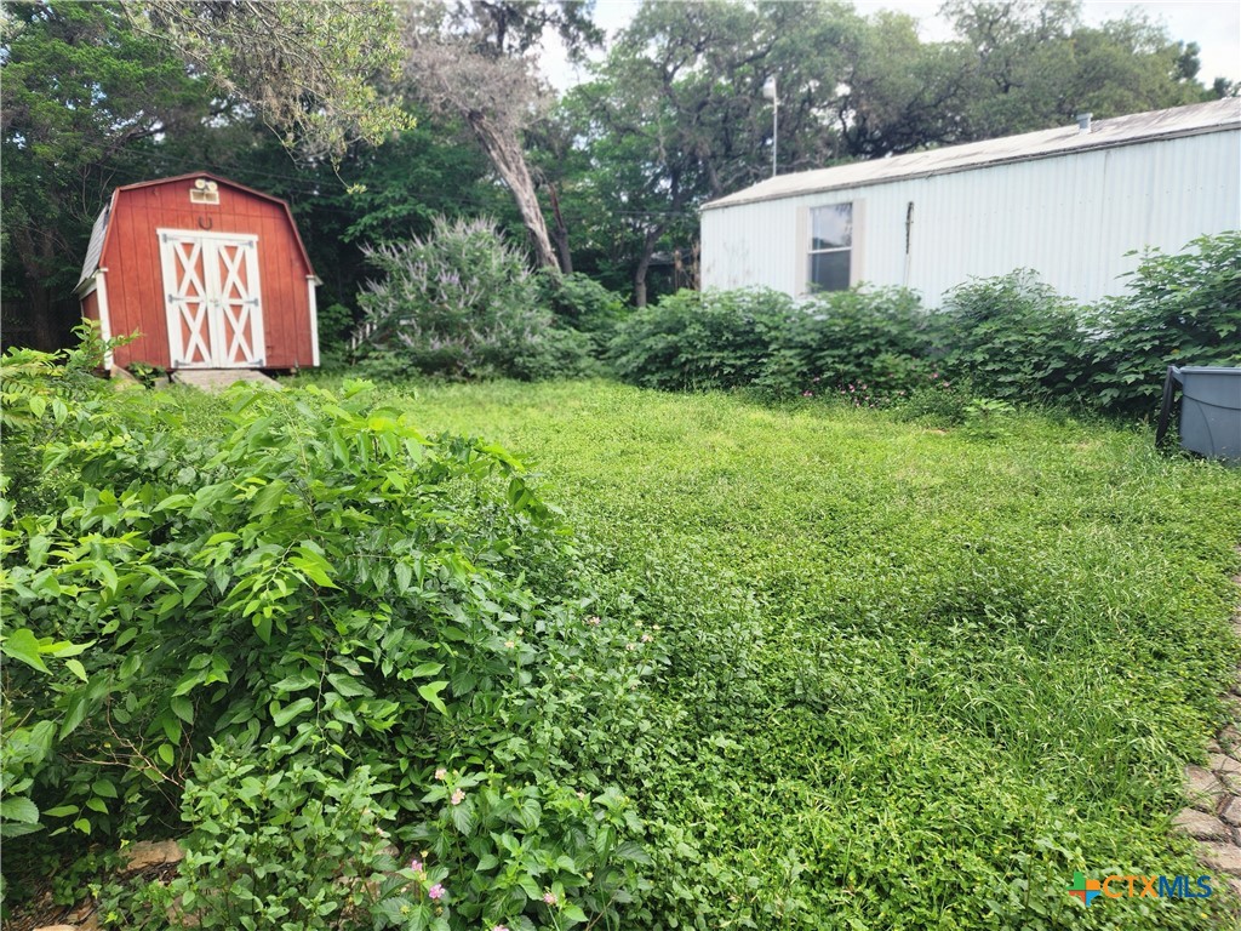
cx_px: 620
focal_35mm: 23
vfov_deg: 58.9
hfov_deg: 73.9
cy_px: 466
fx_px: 825
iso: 12
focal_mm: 6.4
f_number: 1.8
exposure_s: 1/151
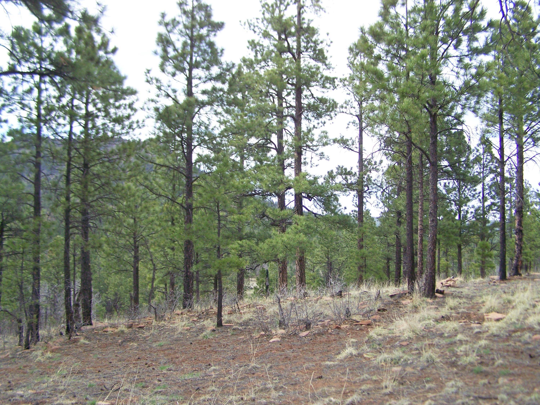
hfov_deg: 49.0
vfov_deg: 37.7
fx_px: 593
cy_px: 202
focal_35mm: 38
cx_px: 270
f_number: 2.8
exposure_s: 1/320
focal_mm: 6.3
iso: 64
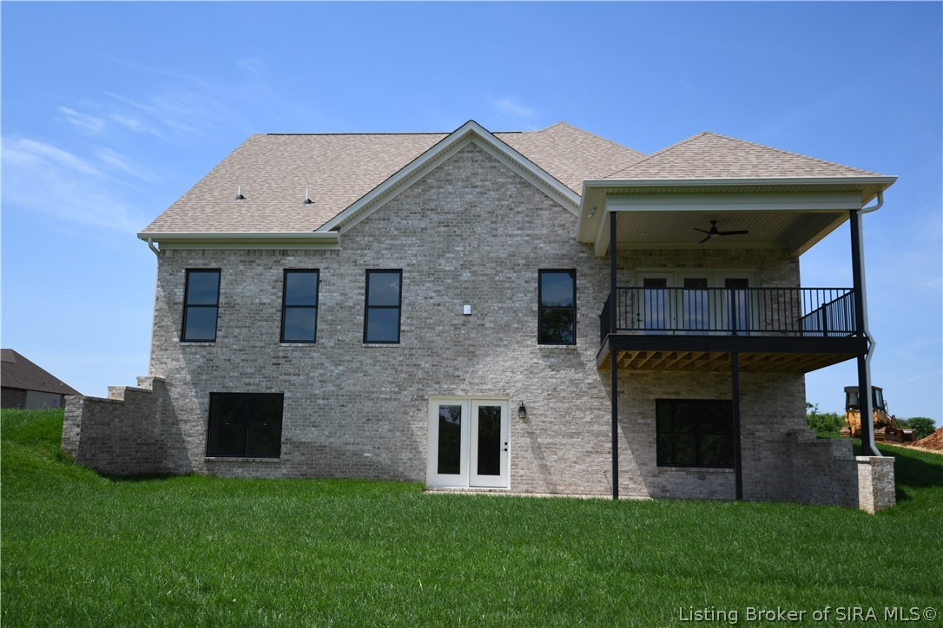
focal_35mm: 30
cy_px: 314
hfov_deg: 61.9
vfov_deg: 43.6
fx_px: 786
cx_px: 472
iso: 100
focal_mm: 20
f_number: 4.5
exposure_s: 1/800
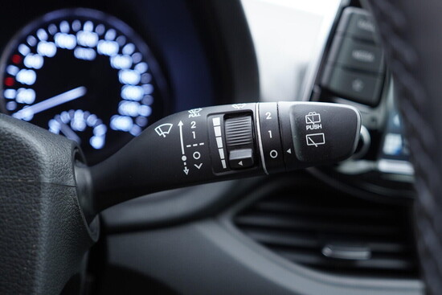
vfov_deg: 36.9
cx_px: 221
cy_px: 148
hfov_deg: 53.1
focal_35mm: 36
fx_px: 442
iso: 320
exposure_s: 1/40
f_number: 2.8
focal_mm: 24
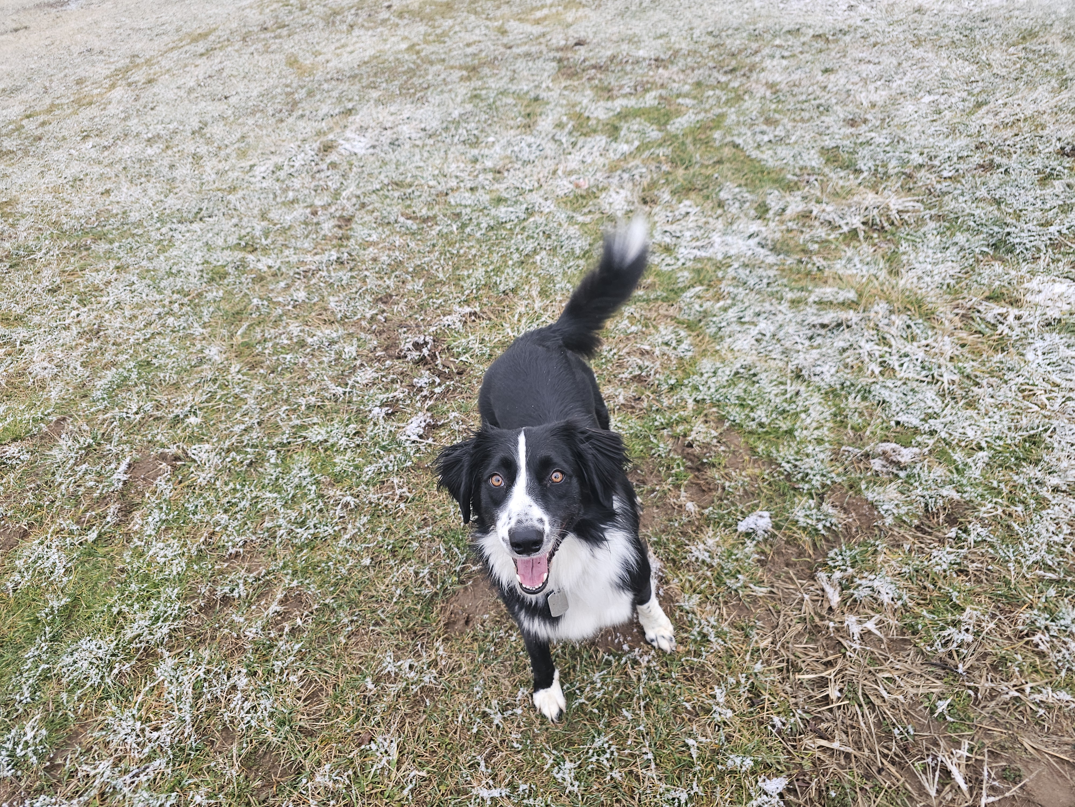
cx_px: 538
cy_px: 404
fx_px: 714
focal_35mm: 23
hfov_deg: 73.9
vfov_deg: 58.9
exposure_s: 1/120
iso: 64
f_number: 1.7
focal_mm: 6.3
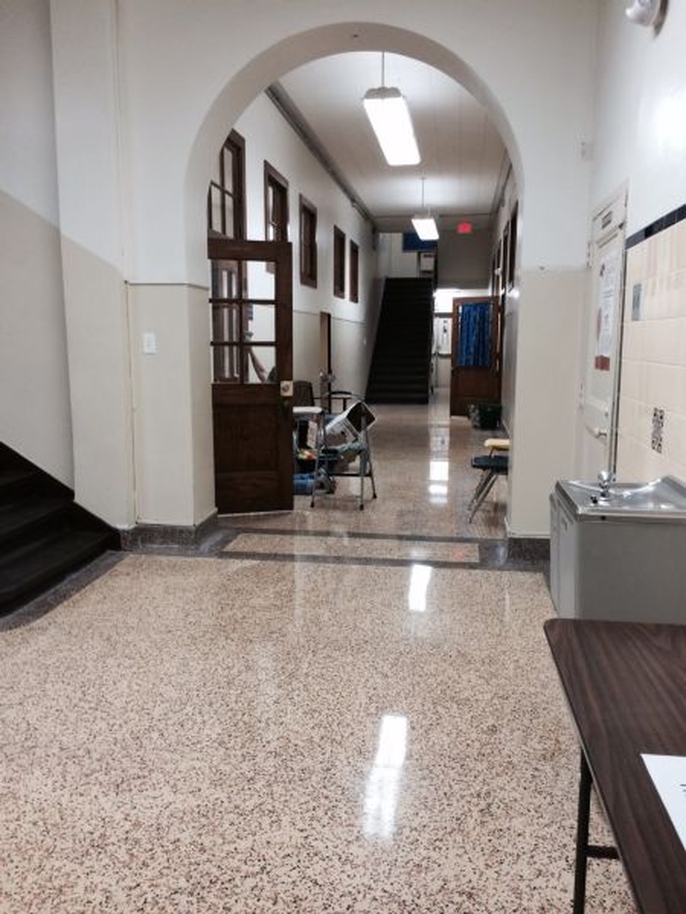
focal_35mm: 30
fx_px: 793
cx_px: 343
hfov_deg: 46.8
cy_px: 457
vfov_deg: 60.0
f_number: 2.2
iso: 100
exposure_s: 1/30
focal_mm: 4.12
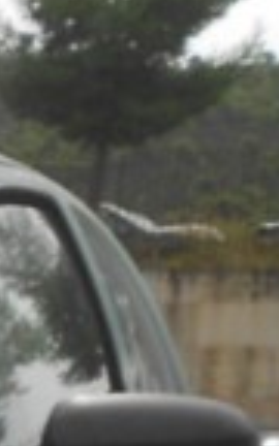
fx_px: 2080
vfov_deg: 11.1
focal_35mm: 171
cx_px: -825
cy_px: 911
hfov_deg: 6.3
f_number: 3.4
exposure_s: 1/800
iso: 80
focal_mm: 5.3
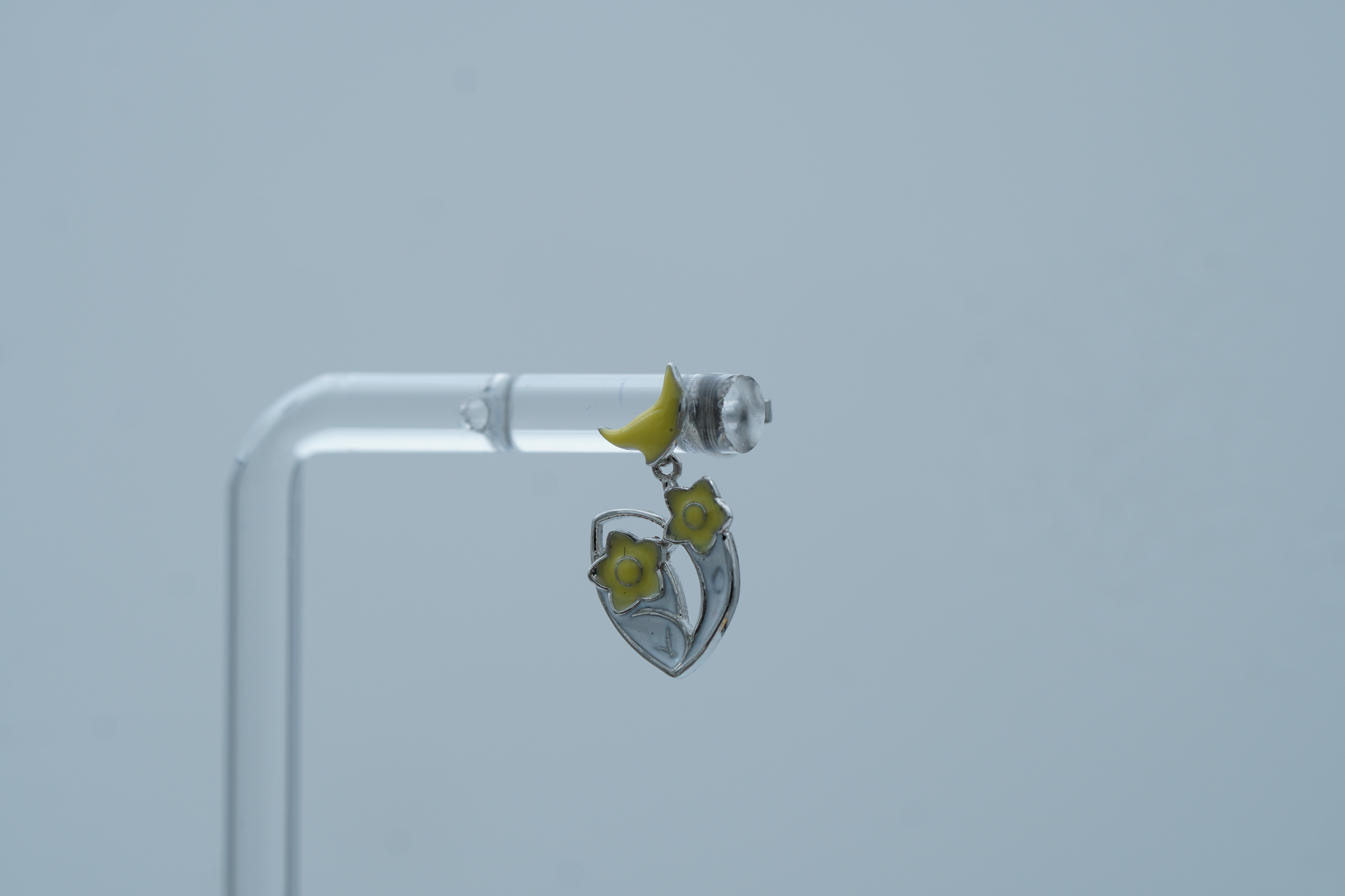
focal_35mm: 135
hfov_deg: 15.2
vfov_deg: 10.2
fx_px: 5043
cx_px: 672
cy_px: 448
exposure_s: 1/80
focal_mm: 90
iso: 200
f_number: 6.3
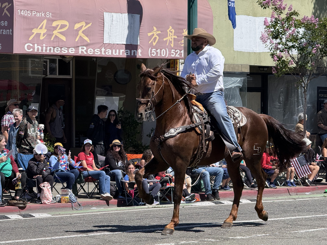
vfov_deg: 12.3
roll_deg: -0.5
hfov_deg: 16.4
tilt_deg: +0.1
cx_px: 164
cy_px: 122
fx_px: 1134
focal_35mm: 120
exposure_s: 1/1368
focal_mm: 15.66
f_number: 2.8
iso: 50
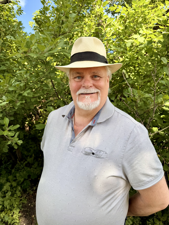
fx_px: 156
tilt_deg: -0.4
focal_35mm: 24
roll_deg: -0.8
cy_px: 112
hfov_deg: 56.8
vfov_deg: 71.6
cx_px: 84
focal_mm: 6.76
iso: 80
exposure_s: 1/898
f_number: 1.78
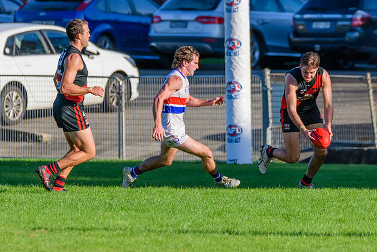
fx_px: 6468
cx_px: 223
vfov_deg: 2.2
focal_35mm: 618
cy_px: 137
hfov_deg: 3.3
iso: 800
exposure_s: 1/2000
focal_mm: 400
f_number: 7.1
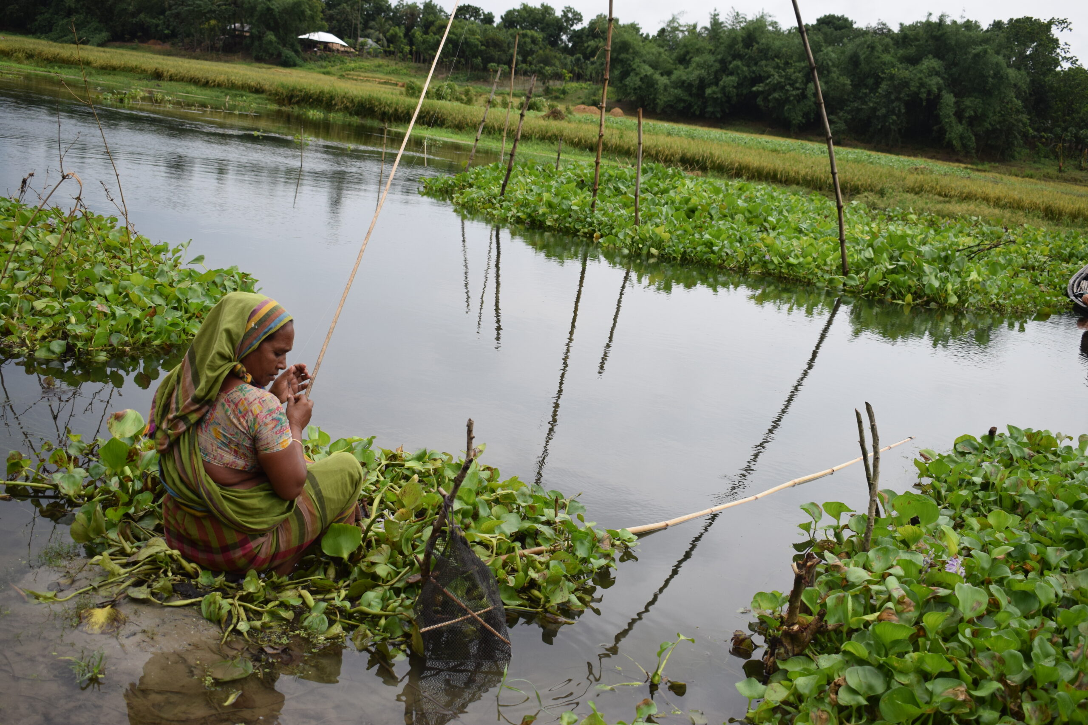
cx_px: 544
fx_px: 1224
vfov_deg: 33.0
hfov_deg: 47.9
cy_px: 362
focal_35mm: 40
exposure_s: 1/1600
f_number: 5.6
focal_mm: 27
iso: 400
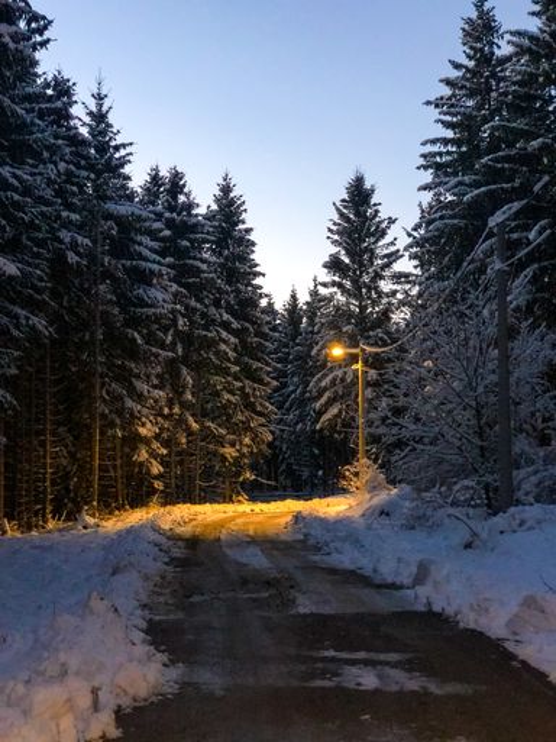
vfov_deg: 36.8
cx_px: 278
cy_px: 371
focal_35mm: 52
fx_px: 1114
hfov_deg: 28.0
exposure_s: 1/8
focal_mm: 6
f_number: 2.4
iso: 250
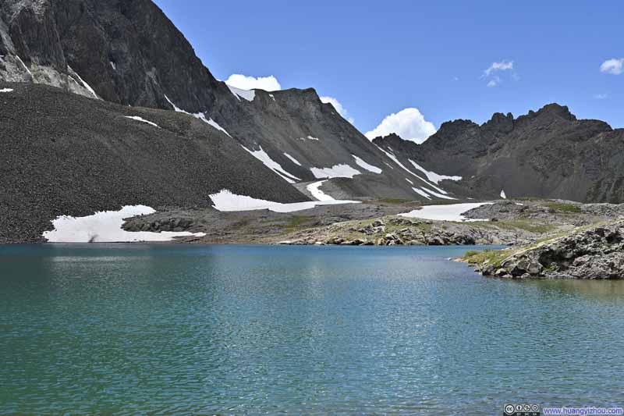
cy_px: 208
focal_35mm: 44
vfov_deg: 30.5
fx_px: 762
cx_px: 312
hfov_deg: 44.5
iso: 64
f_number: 7.1
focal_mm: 44
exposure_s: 1/320
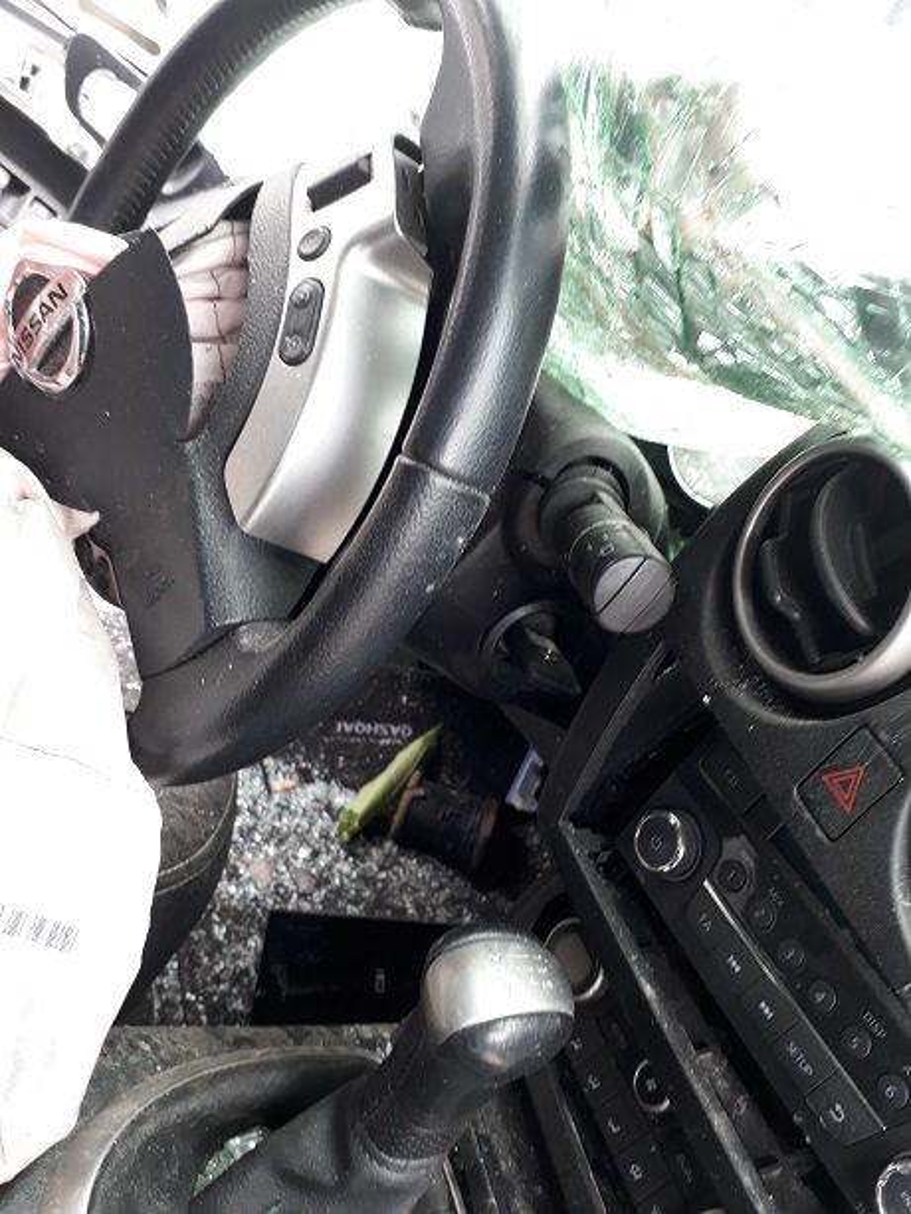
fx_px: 947
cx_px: 456
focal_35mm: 27
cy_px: 607
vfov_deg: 65.3
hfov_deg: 51.4
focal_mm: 3.6
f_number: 1.9
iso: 40
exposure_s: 1/33
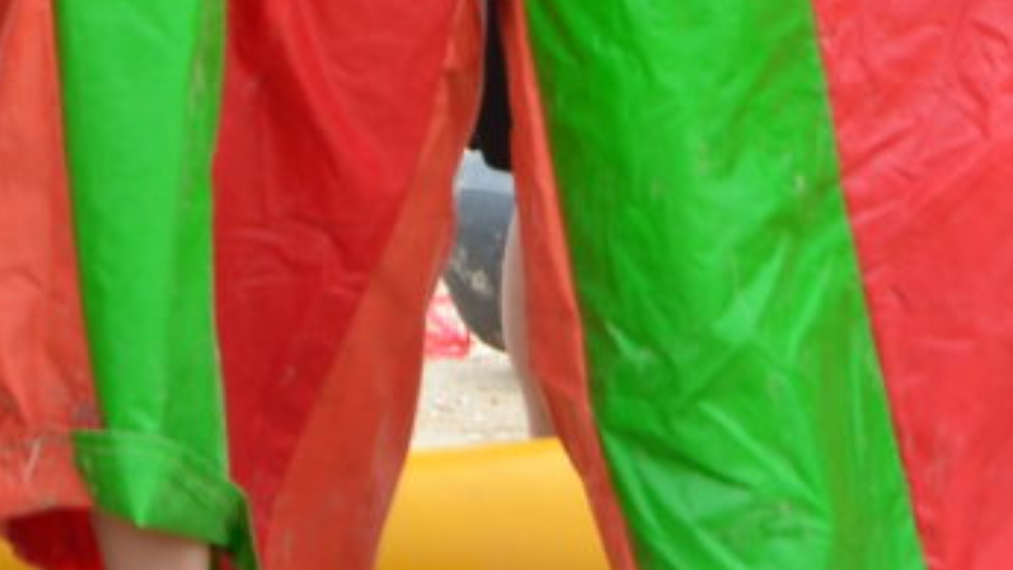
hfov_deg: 3.4
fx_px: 16867
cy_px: -704
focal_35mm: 628
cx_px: -147
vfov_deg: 1.9
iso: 100
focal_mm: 90
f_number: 9
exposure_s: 1/160
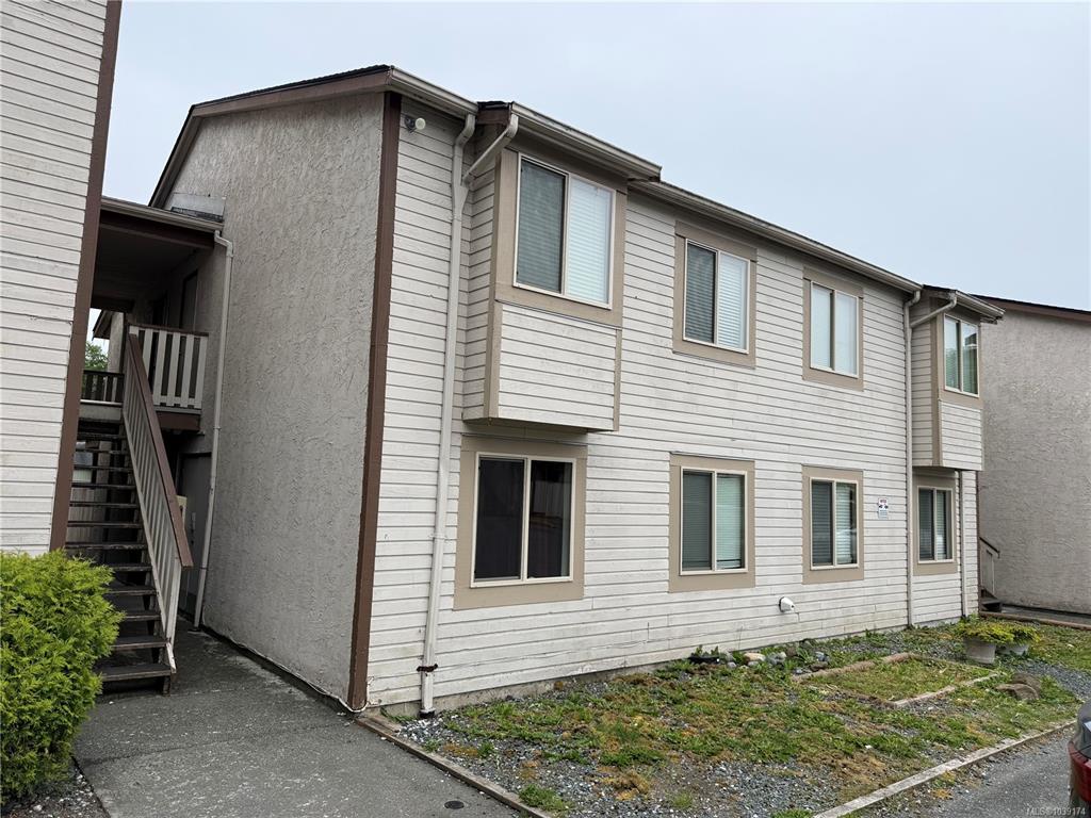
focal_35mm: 24
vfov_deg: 56.8
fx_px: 756
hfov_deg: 71.6
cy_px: 409
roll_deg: -1.2
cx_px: 546
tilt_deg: +7.3
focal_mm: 6.76
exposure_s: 1/2299
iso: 80
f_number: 1.78
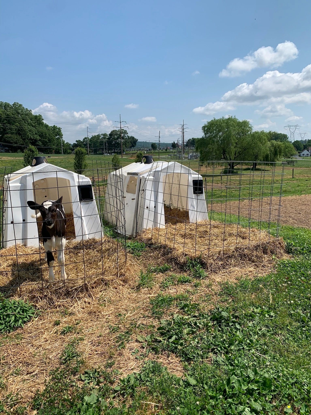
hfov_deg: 53.1
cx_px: 156
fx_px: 311
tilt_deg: -10.2
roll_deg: +0.5
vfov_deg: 67.3
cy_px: 208
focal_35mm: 26
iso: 25
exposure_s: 1/2994
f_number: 1.8
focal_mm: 4.25
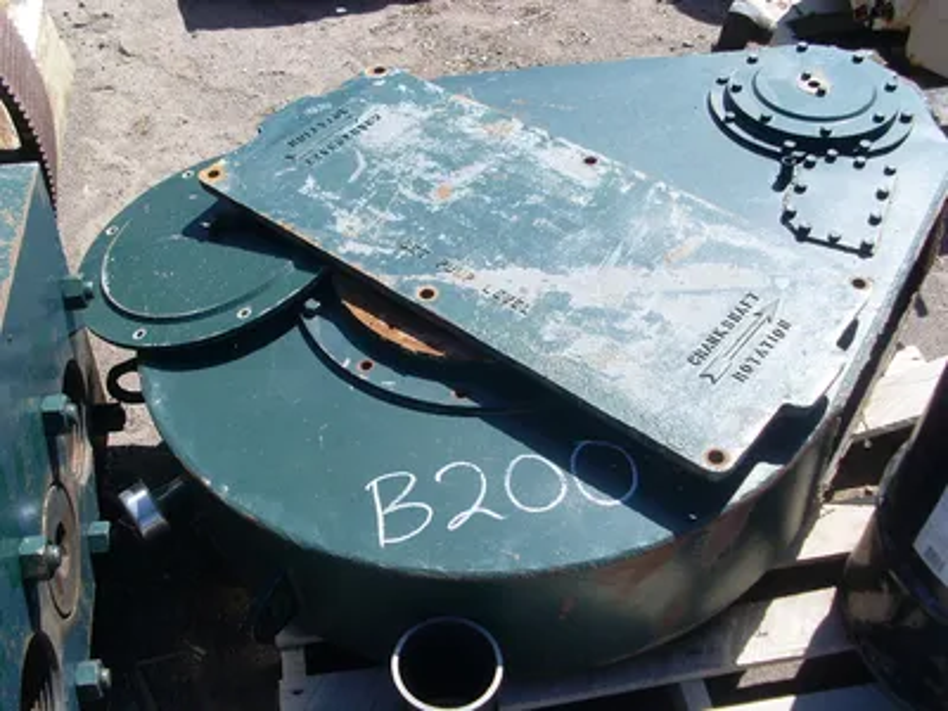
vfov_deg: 37.7
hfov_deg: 49.0
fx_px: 1041
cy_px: 356
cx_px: 474
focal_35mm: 38
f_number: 7.7
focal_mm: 6.3
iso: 80
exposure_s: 1/250
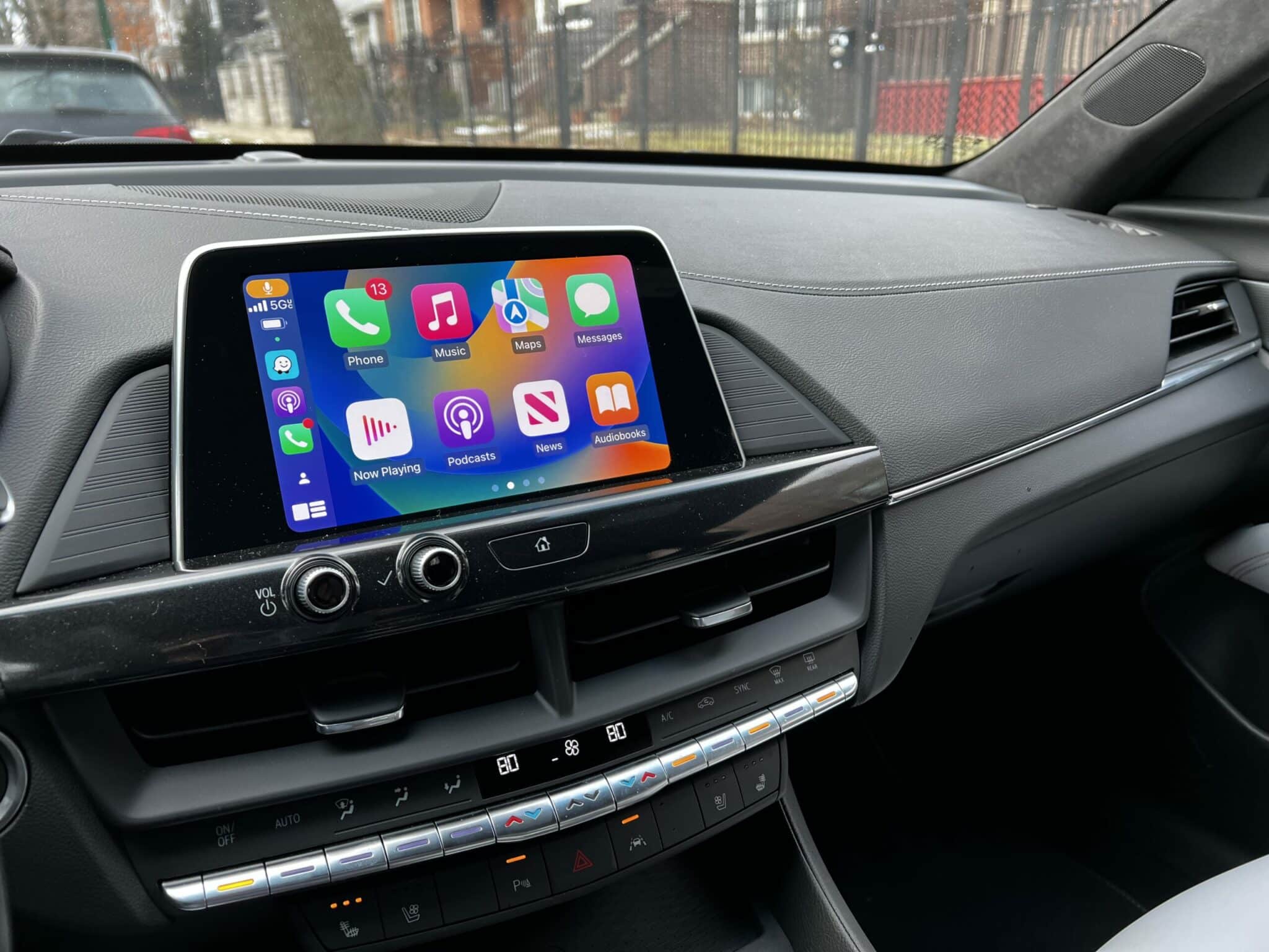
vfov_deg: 53.1
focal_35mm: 26
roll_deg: +1.2
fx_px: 953
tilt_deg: -23.0
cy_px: 476
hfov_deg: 67.3
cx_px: 634
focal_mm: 5.7
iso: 50
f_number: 1.5
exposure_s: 1/121
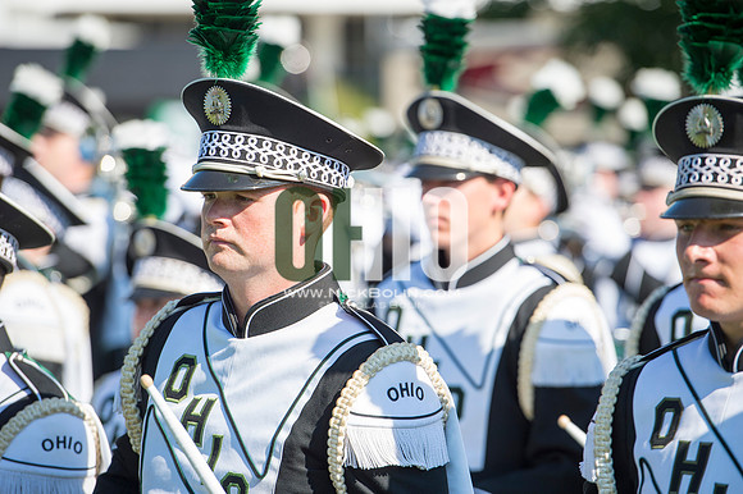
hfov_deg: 11.1
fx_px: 3816
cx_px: 372
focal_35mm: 185
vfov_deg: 7.4
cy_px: 247
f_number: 4.5
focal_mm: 185
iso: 200
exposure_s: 1/1000
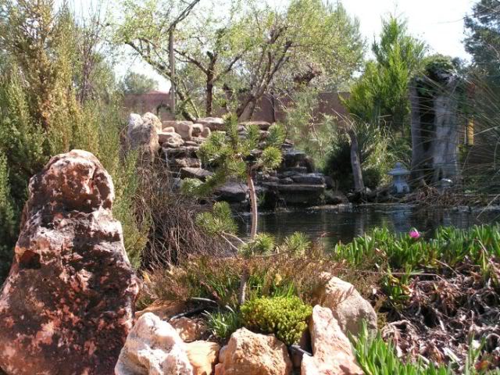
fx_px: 953
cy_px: 188
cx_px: 250
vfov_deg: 22.3
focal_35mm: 66
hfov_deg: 29.4
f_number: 3.3
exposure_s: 1/250
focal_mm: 11
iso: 64
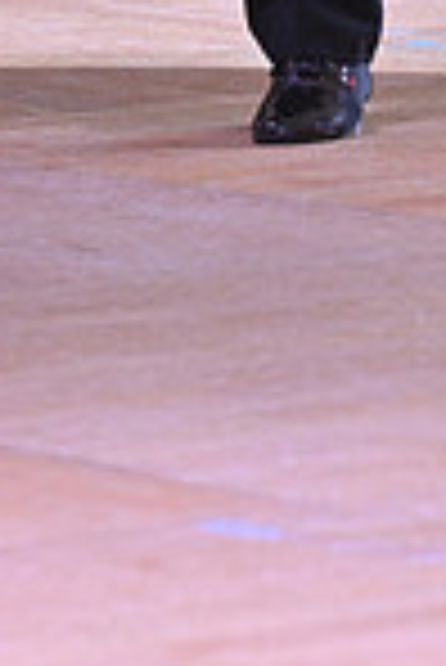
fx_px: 8120
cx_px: -56
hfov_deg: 3.1
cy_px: -338
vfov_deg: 4.7
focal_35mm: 438
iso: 2000
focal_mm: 112
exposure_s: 1/250
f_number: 4
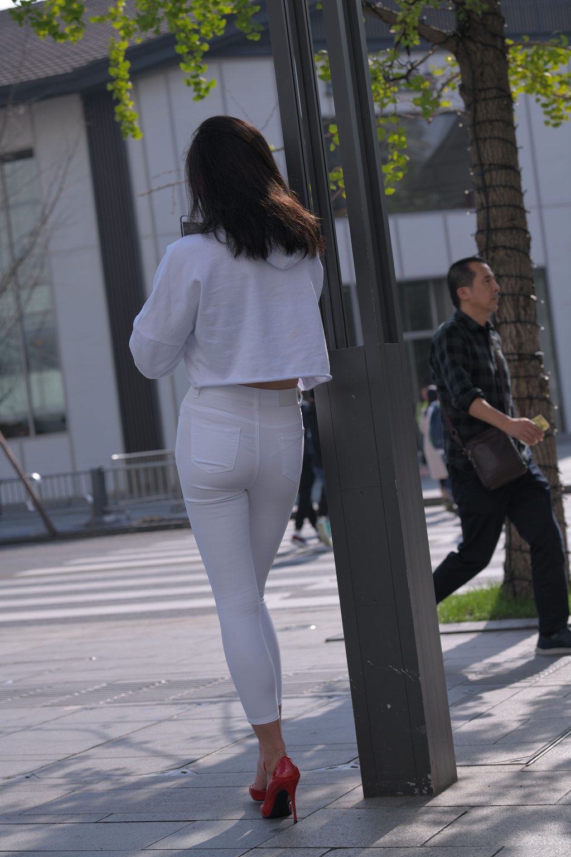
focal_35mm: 70
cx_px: 286
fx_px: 1665
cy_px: 428
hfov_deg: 19.5
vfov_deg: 28.8
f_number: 5
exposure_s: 1/1000
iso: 140
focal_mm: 70
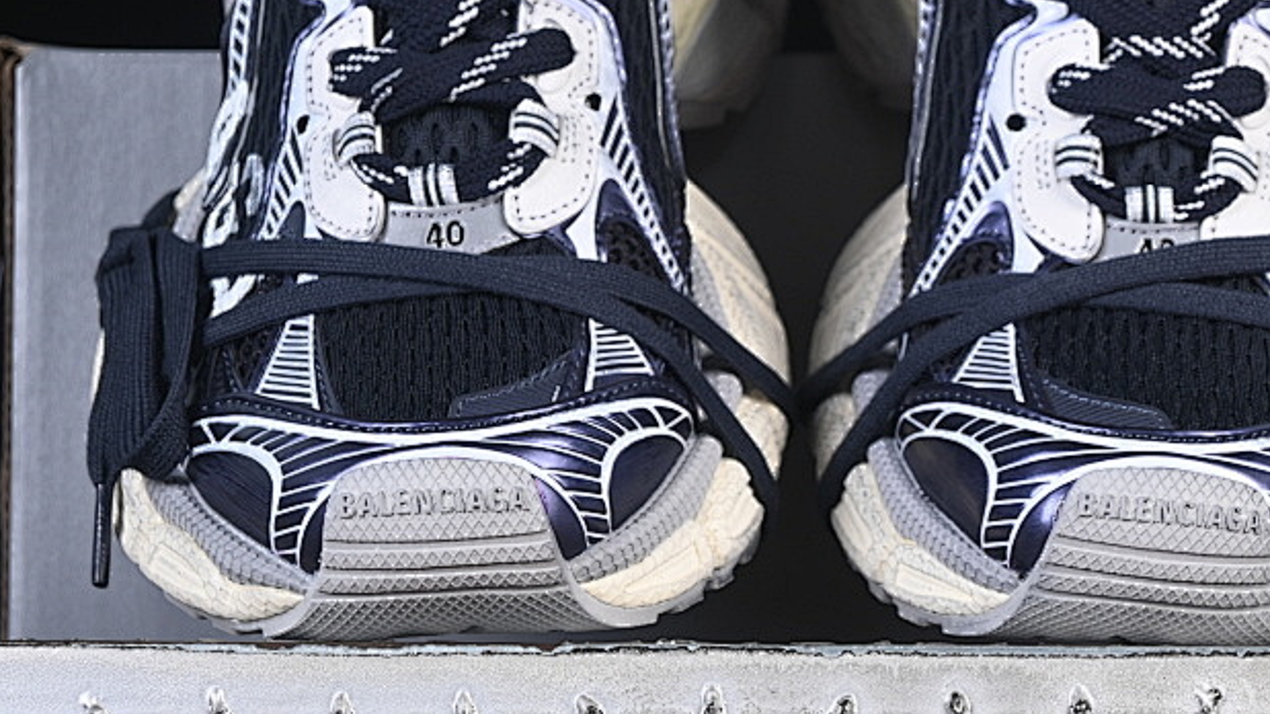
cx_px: 843
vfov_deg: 8.8
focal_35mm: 137
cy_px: 185
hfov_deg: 15.6
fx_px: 4613
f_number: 6.3
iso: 160
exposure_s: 1/60
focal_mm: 50
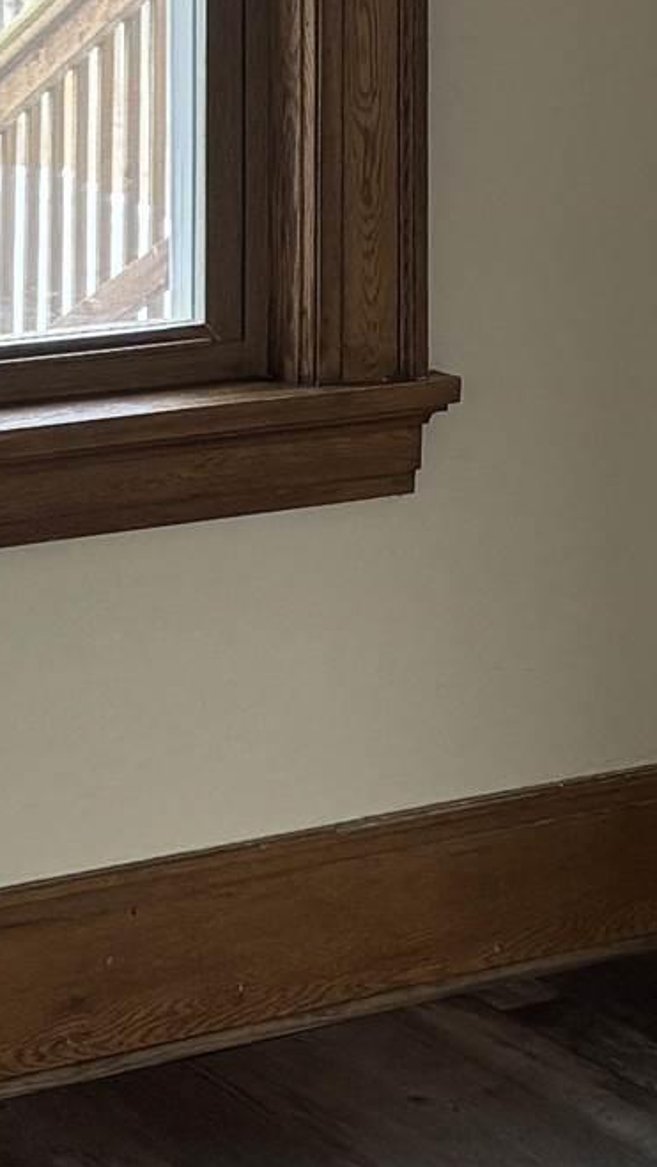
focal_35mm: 132
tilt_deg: -3.9
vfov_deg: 15.9
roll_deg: -0.7
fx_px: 4086
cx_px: 804
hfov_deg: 9.1
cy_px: -64
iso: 125
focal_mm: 5.96
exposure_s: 1/121
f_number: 1.6
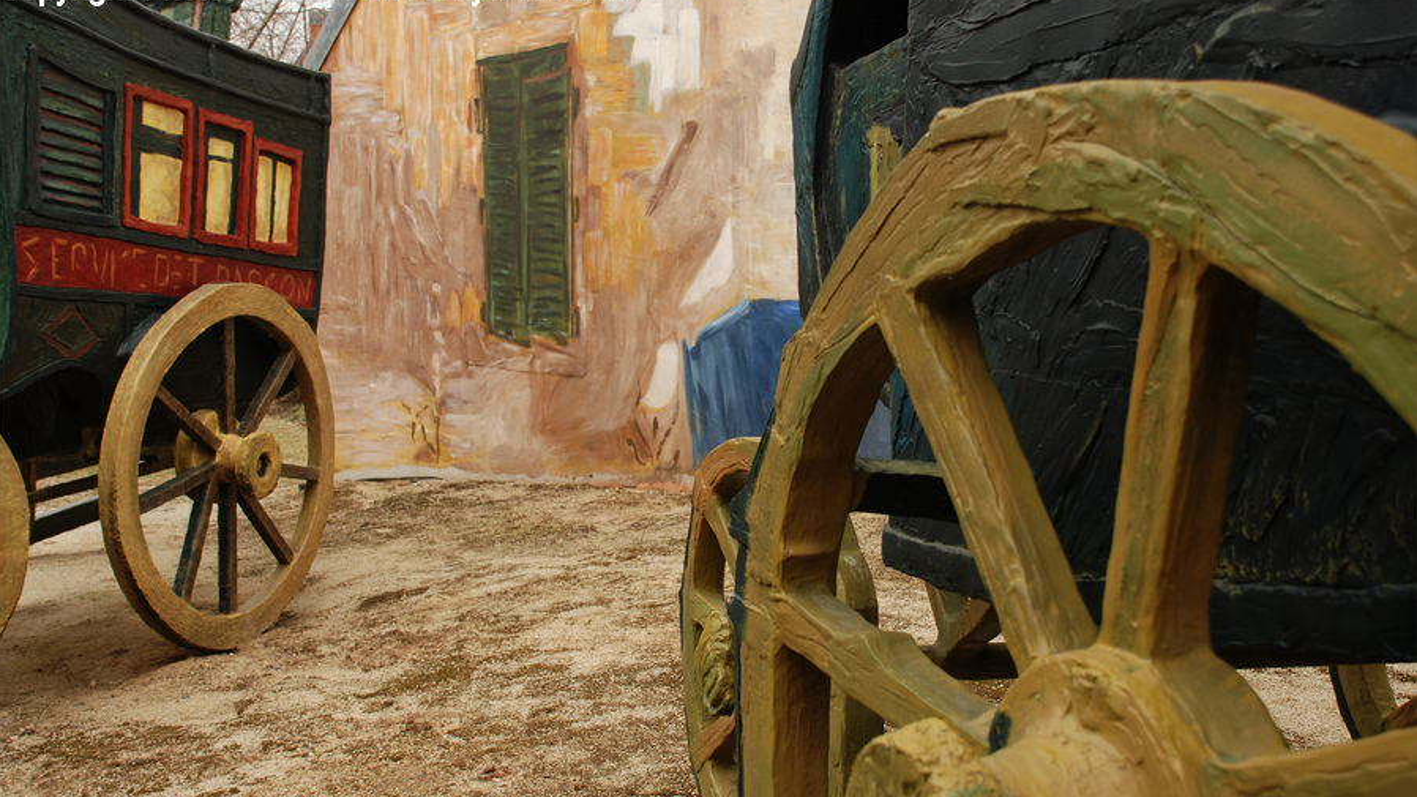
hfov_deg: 49.4
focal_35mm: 41
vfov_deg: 29.0
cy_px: 426
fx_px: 1540
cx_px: 708
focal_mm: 26
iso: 100
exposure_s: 1/100
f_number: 5
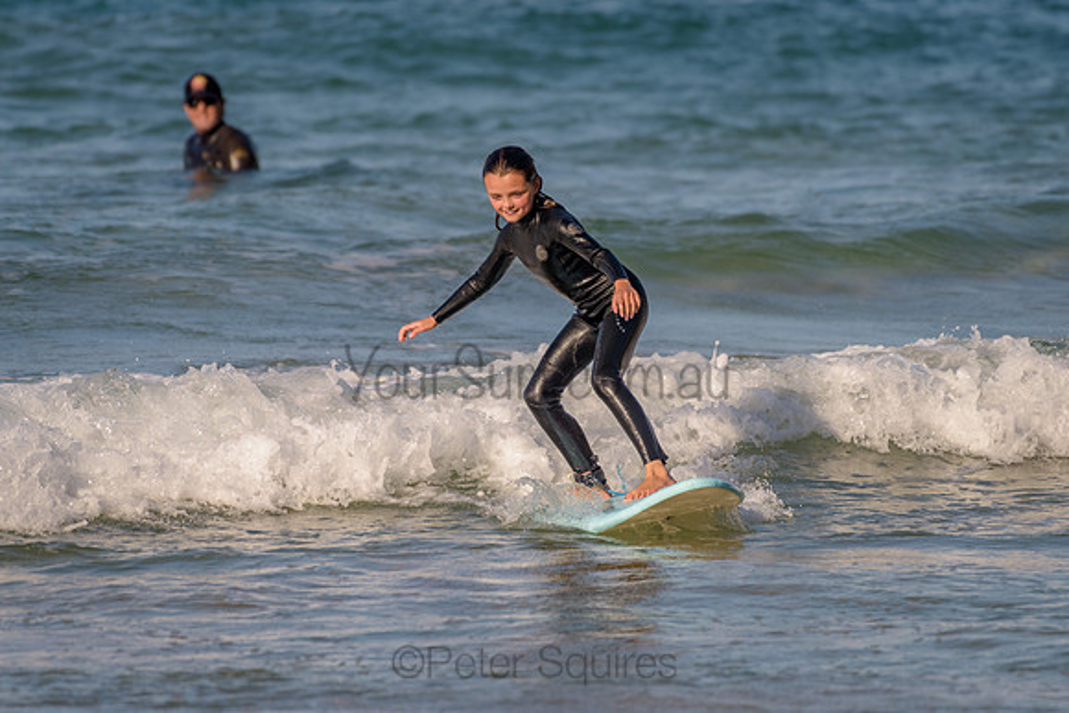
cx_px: 572
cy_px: 286
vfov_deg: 2.2
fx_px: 18217
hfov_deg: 3.4
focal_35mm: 613
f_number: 5.6
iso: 180
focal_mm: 500
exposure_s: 1/2000
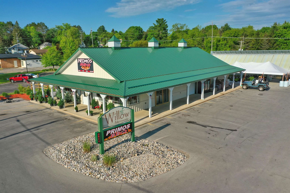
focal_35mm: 28
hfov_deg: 65.5
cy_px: 96
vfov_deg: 46.4
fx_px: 226
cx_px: 145
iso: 100
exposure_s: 1/160
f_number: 4.5
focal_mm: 10.26
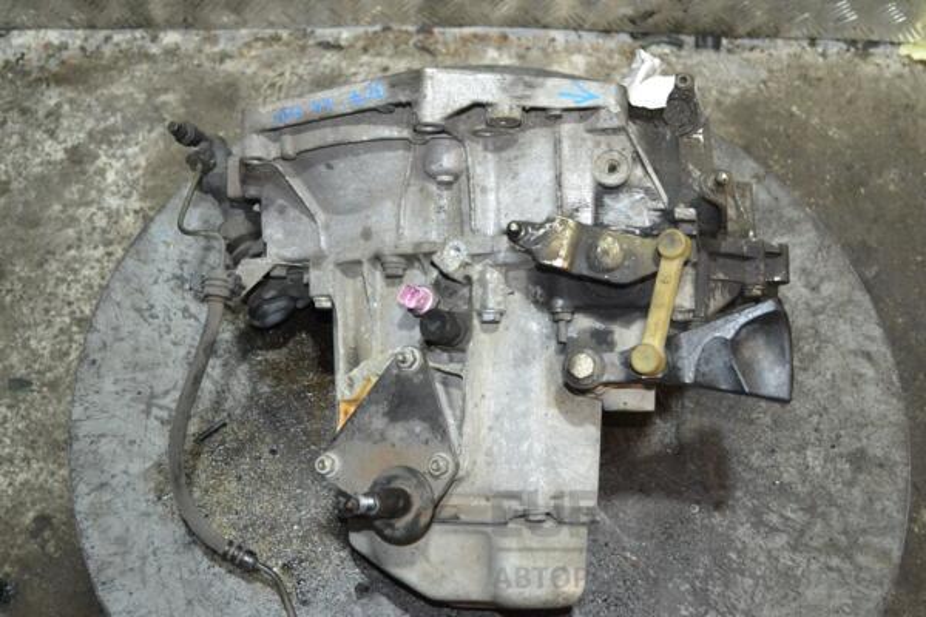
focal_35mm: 44
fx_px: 1119
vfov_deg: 30.8
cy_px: 308
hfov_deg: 45.0
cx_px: 463
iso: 2000
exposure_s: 1/60
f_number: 4.5
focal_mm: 29
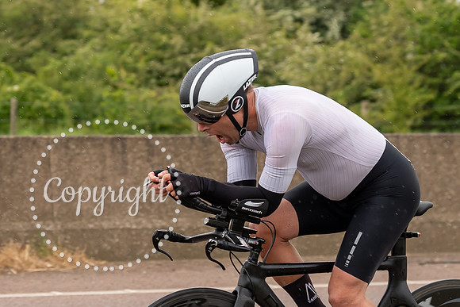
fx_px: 2435
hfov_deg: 10.8
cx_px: 123
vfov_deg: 7.2
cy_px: 160
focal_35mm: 190
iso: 400
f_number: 3.5
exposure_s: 1/1000
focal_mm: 70
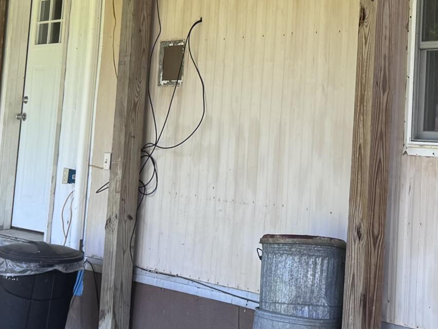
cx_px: 376
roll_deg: -2.7
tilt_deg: +6.3
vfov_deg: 17.3
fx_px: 1063
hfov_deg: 22.8
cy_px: 26
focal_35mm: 84
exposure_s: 1/514
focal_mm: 6.76
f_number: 1.78
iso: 80
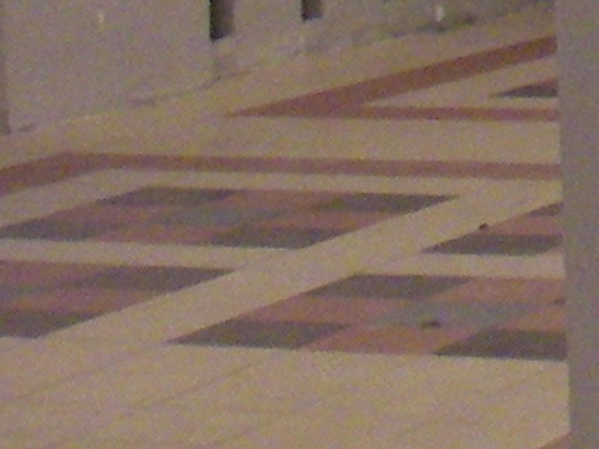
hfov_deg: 7.8
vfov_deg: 5.9
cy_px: -808
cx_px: 1383
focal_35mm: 239
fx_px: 4134
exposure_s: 1/4
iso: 200
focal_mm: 6.3
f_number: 3.3
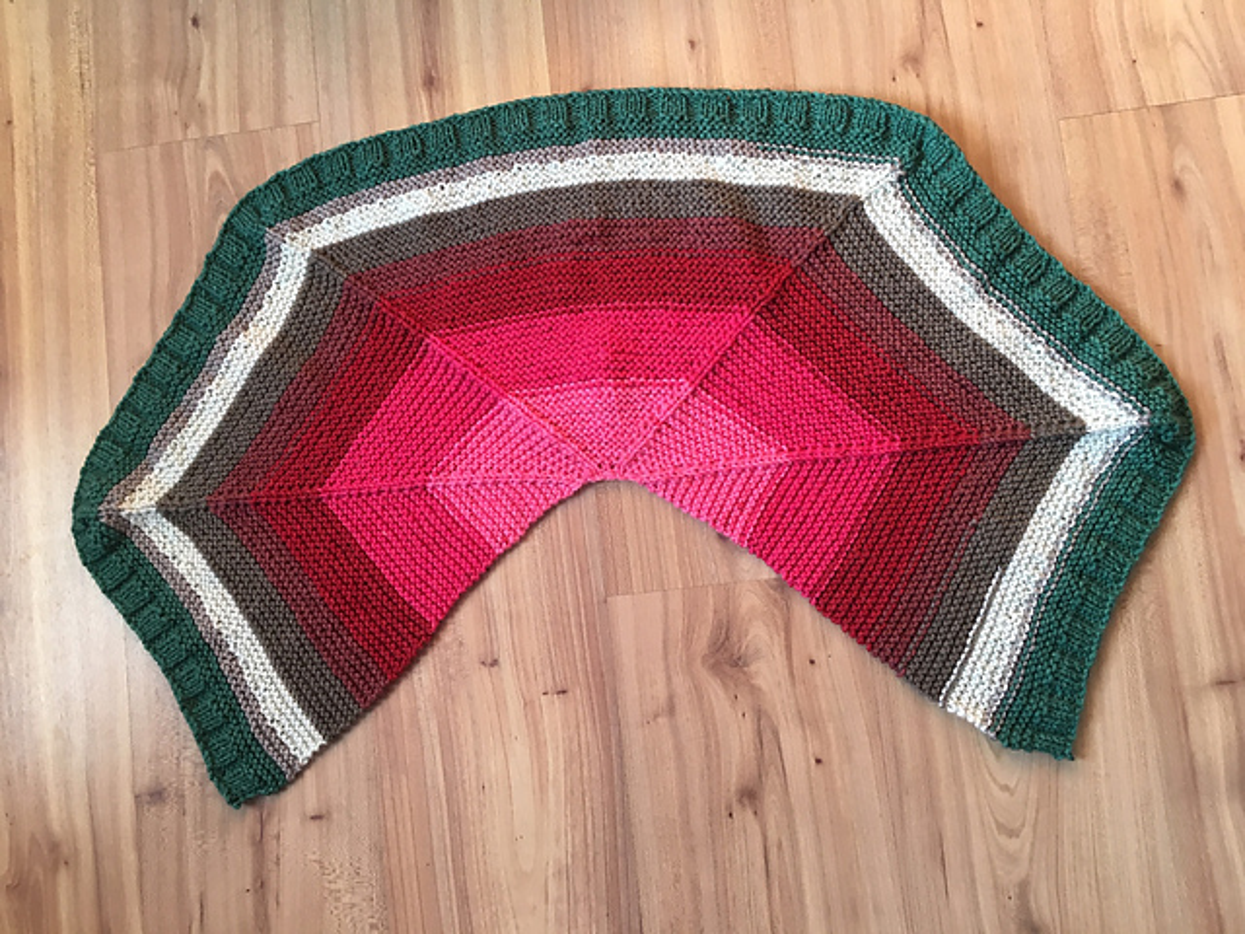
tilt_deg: -83.5
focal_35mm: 29
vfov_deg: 48.2
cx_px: 622
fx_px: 1043
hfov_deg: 61.7
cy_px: 467
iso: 64
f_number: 2.2
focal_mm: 4.15
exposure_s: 1/30
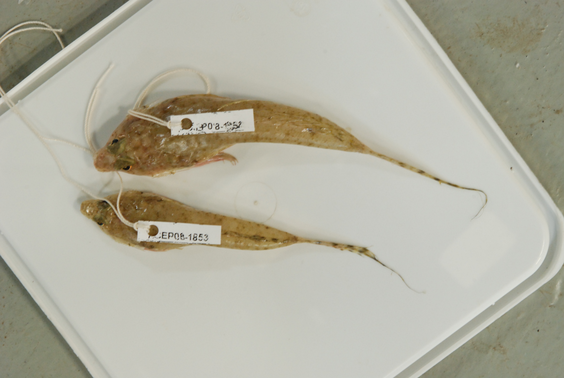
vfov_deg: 10.8
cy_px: 189
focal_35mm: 128
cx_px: 282
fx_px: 2000
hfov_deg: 16.1
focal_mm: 85
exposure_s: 1
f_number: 16
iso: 800
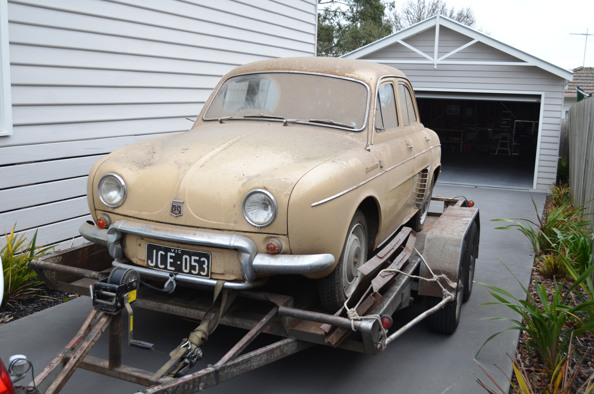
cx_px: 297
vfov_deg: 34.1
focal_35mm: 39
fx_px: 642
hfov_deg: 49.6
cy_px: 197
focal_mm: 26
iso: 400
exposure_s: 1/100
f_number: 5
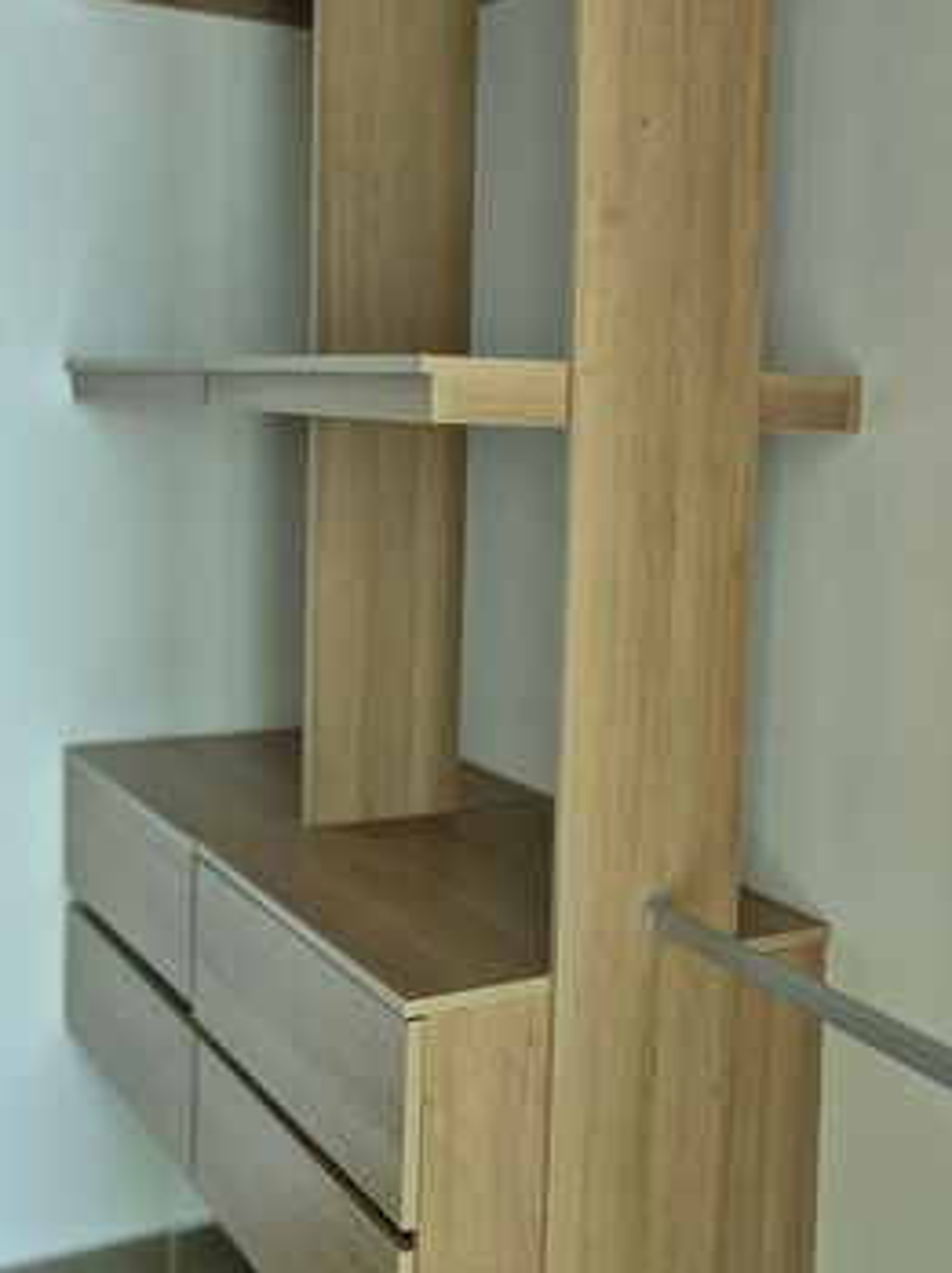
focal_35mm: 44
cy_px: 629
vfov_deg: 43.0
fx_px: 1616
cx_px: 649
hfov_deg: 32.5
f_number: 1.8
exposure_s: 1/120
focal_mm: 5.54
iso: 100
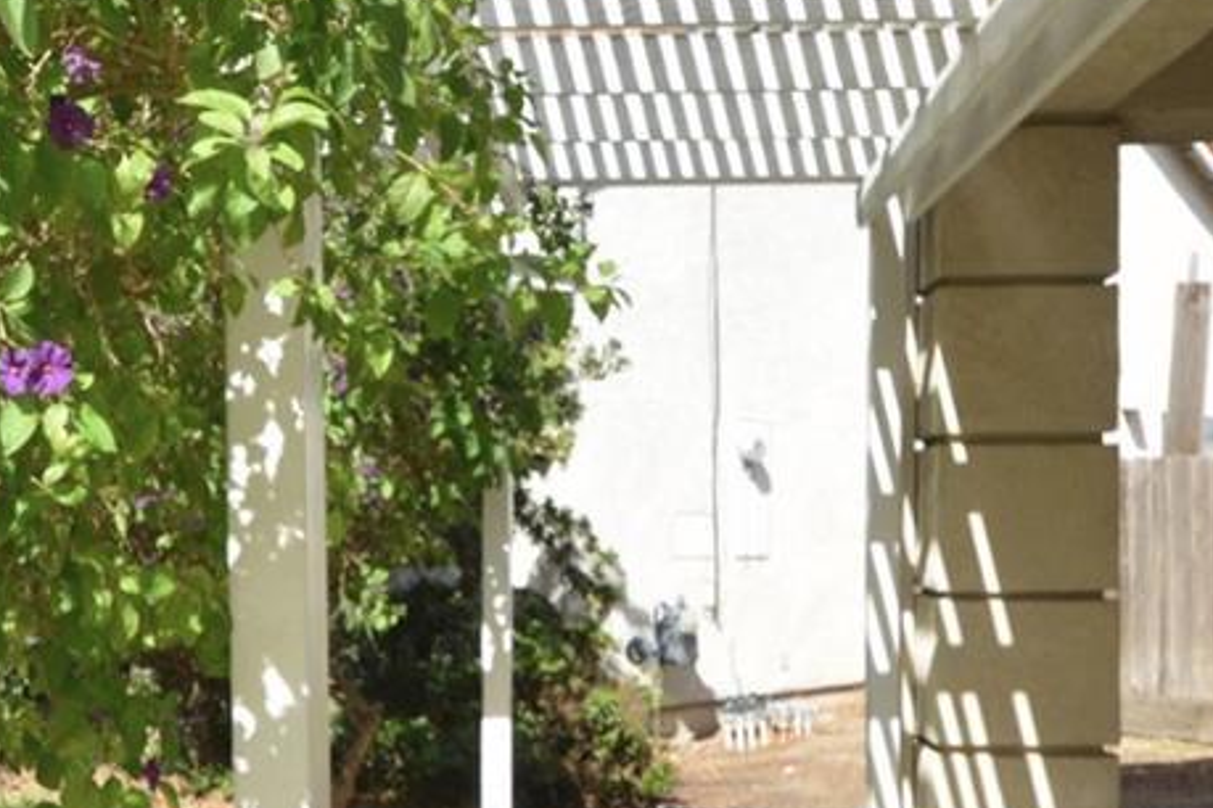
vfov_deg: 27.3
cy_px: 561
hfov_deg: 40.1
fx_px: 1651
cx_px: 468
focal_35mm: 49
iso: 100
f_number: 8
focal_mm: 10
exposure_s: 1/200
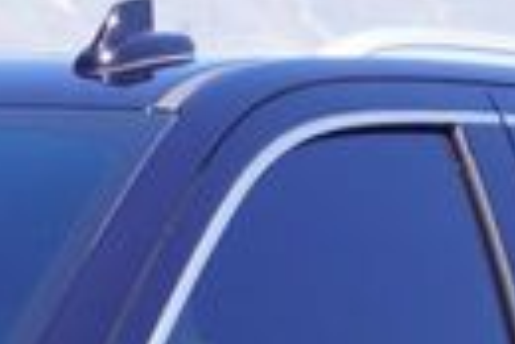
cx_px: -349
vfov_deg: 3.5
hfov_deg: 5.4
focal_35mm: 379
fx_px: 5428
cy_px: 1068
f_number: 8
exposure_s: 1/100
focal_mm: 32
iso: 100
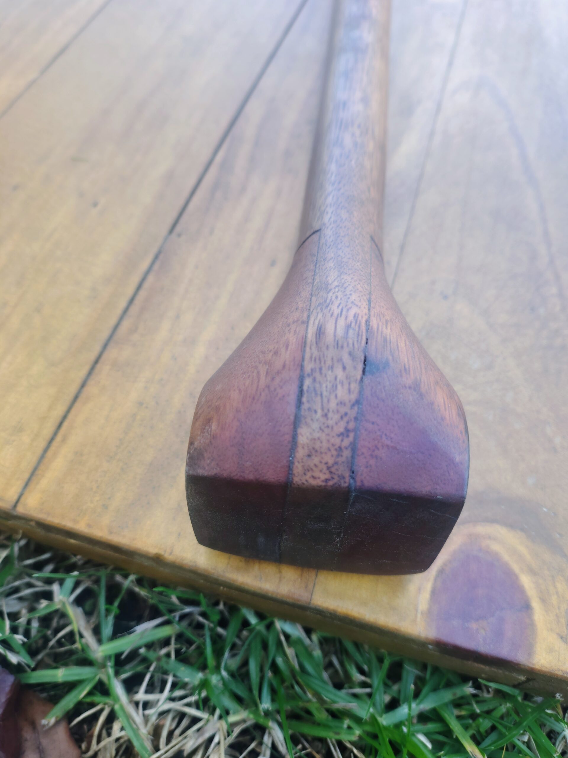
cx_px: 284
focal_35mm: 25
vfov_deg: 69.4
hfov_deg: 54.9
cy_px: 379
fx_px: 547
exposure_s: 1/120
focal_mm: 4.71
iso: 225
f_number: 1.7
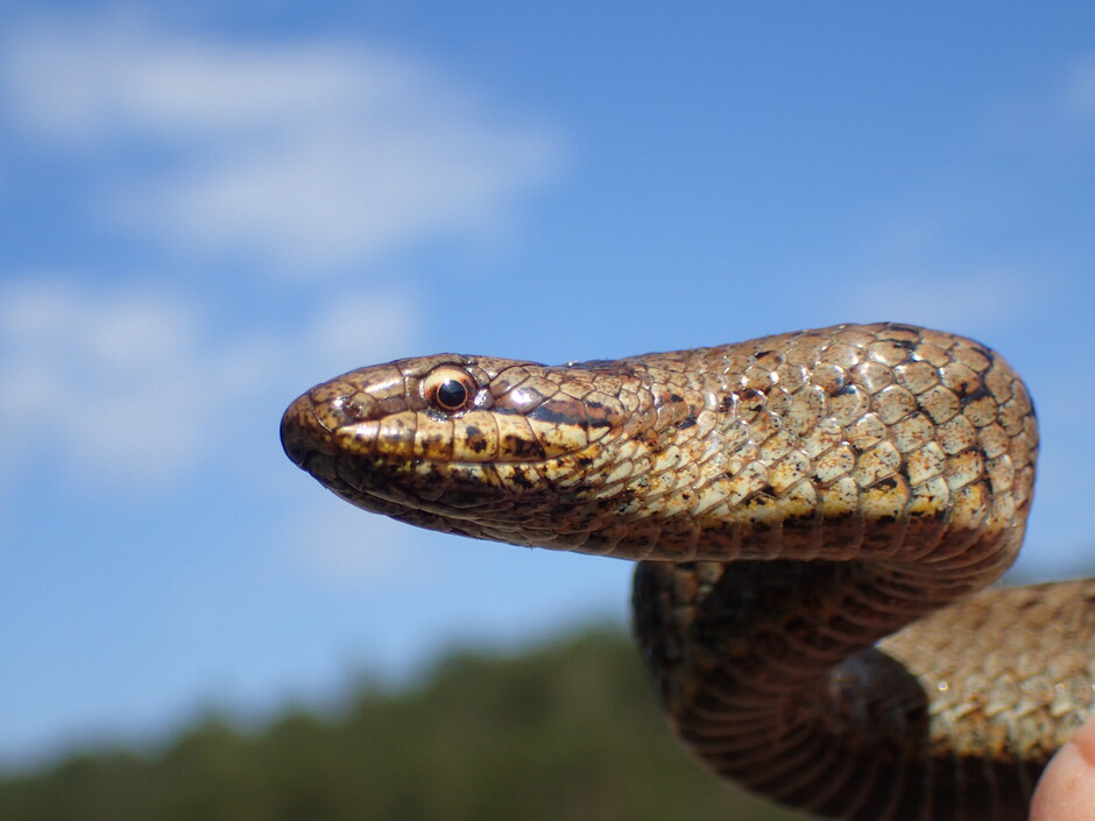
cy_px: 410
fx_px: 2341
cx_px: 548
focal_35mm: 74
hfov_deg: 26.3
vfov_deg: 19.9
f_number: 4.2
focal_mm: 13.47
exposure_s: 1/800
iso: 100
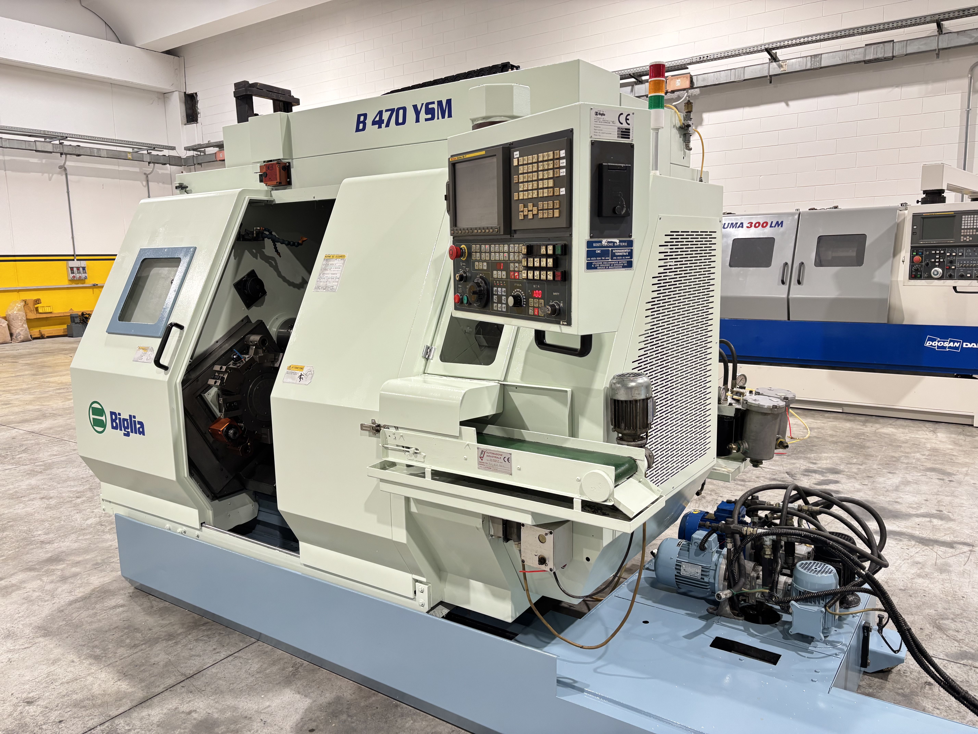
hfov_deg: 67.3
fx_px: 735
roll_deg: -0.3
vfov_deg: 53.1
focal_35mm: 26
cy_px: 367
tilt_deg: -10.3
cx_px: 489
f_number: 1.6
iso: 125
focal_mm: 5.96
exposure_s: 1/50
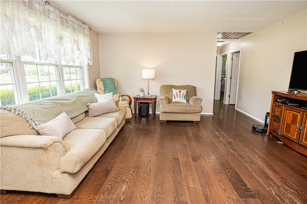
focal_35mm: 17
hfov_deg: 93.3
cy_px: 102
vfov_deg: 70.4
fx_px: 145
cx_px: 154
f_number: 10
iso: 320
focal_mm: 17
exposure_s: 1/20
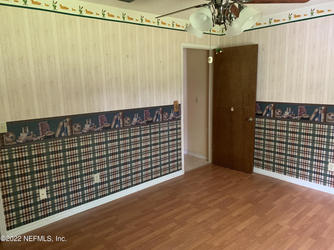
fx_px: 251
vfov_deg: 53.1
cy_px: 125
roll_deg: +0.5
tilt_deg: -7.3
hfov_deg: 67.3
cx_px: 167
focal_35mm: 26
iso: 400
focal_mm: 4.25
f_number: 1.8
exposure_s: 1/42
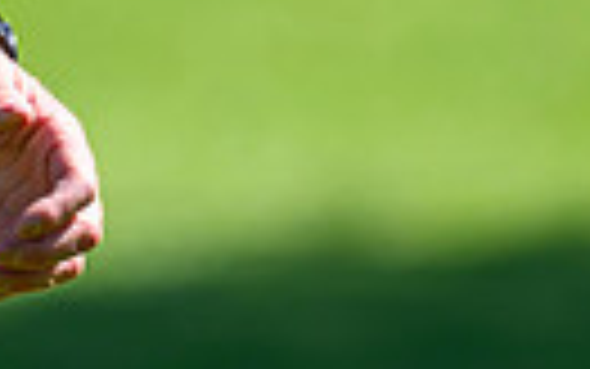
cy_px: -515
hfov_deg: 1.0
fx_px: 32527
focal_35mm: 2022
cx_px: -480
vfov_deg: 0.7
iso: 500
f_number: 4.5
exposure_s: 1/2500
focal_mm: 400
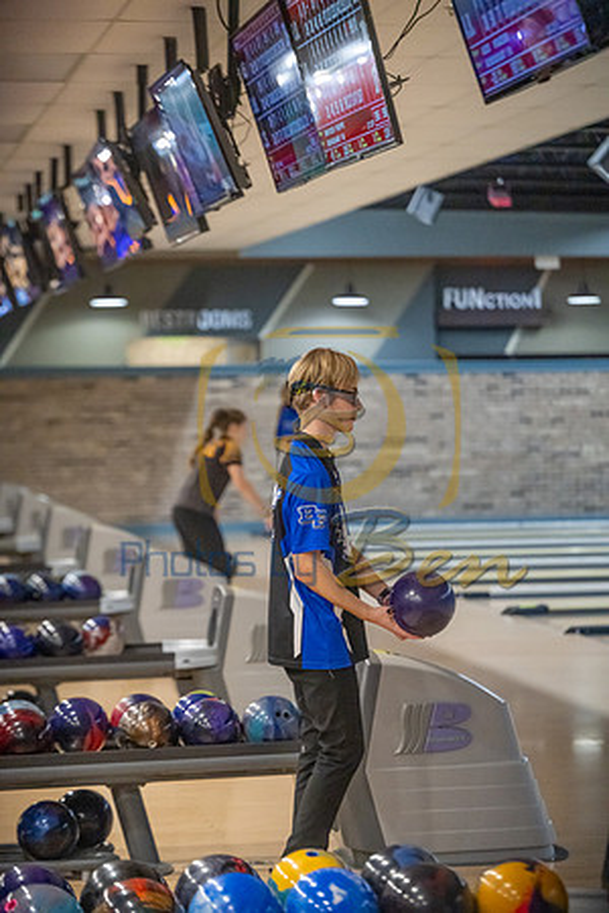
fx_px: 2613
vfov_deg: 19.8
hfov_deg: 13.3
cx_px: 304
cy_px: 456
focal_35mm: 103
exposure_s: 1/800
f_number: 2.8
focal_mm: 103
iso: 4000
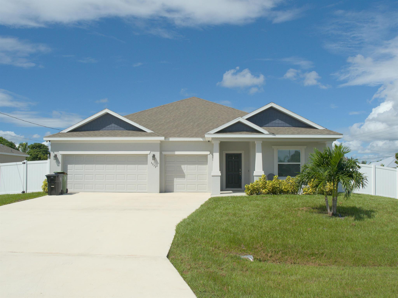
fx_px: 368
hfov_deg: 56.8
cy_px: 149
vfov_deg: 44.1
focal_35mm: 32
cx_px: 199
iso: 200
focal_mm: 16
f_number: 5.6
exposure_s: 1/2000
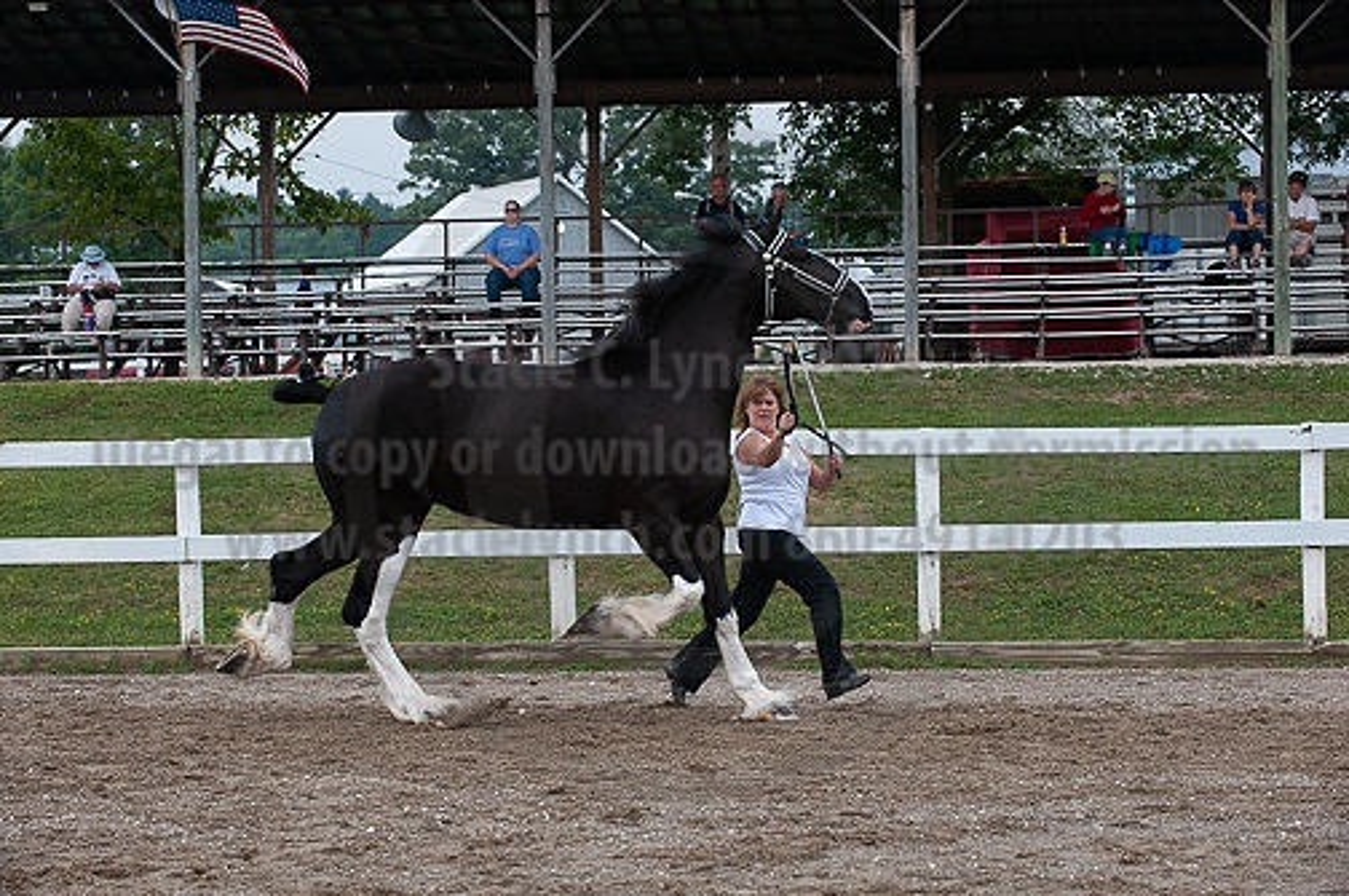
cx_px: 674
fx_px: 3931
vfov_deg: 13.0
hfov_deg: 19.5
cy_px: 448
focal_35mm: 105
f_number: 5.6
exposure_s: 1/1250
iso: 1100
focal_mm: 105
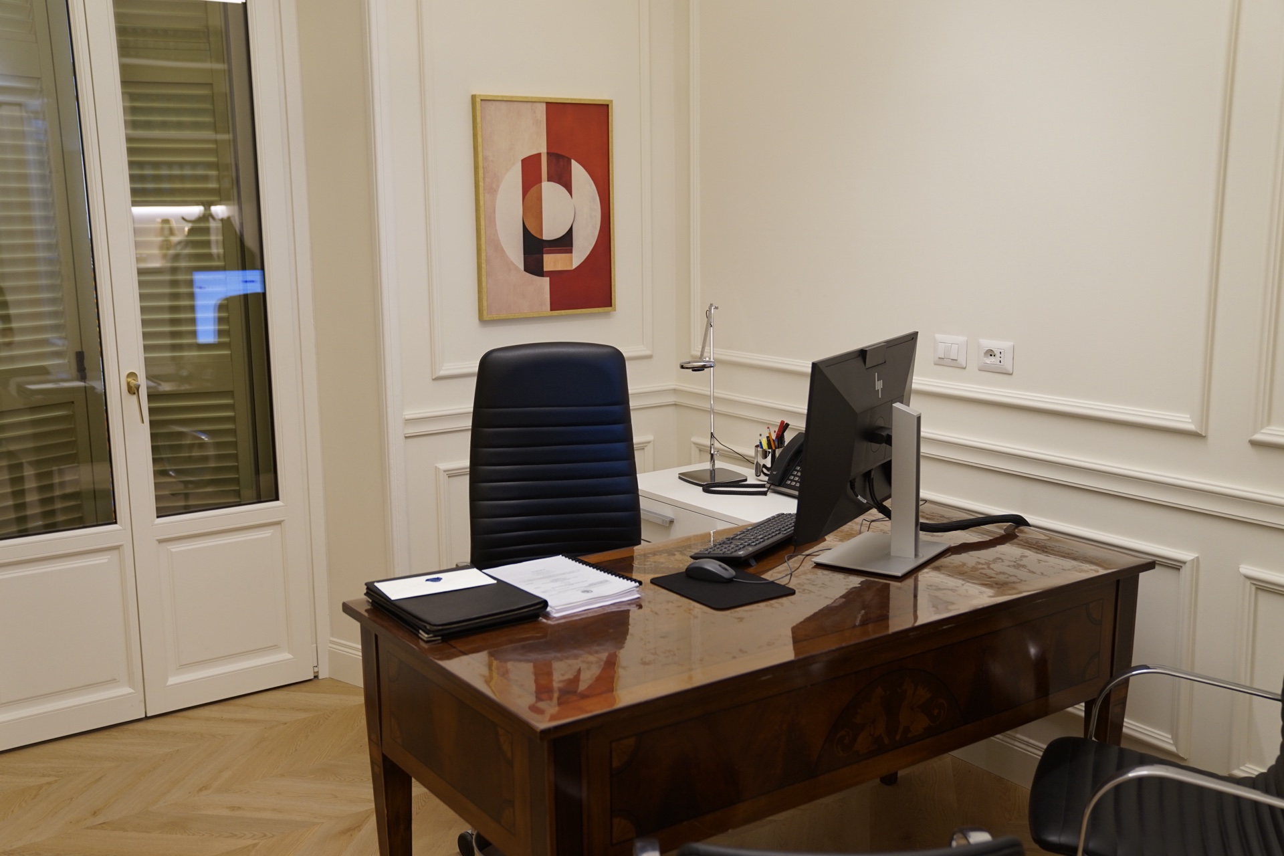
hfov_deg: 53.1
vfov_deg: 36.9
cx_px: 642
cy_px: 428
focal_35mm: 36
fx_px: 1284
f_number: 3.2
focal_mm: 36
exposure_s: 1/60
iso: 400
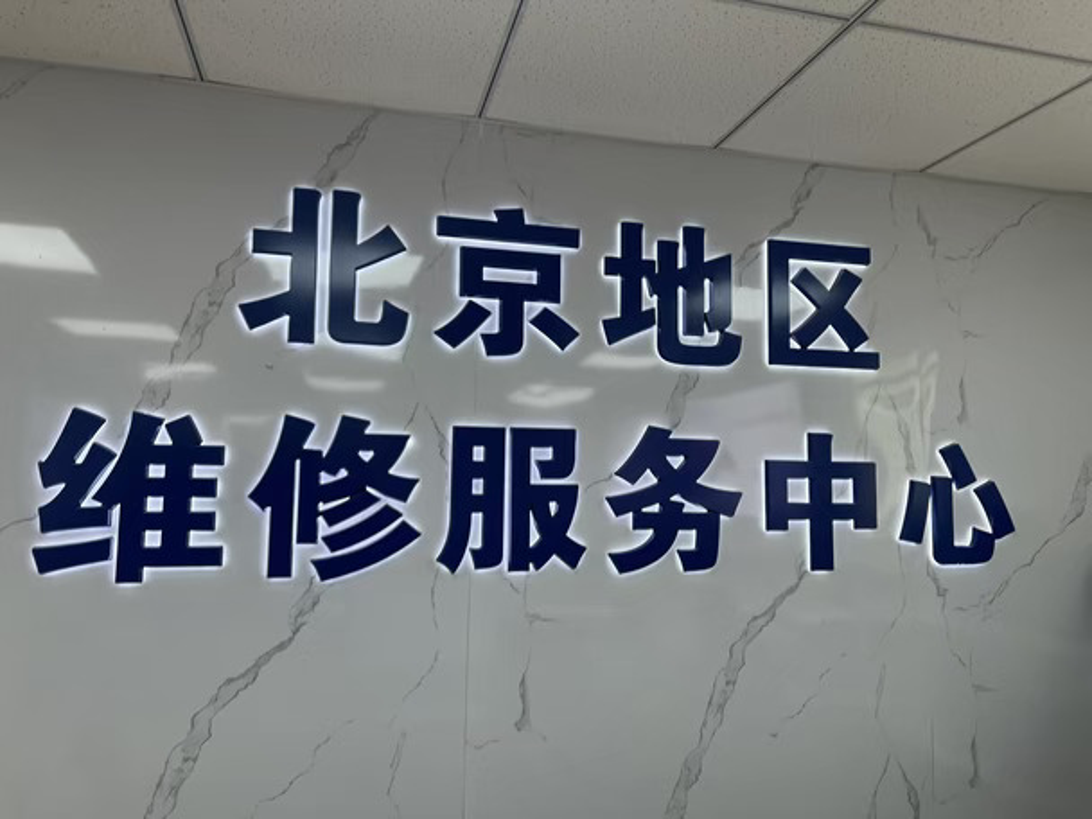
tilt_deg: +2.6
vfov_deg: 53.1
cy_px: 410
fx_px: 820
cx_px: 546
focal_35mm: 26
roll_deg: -0.9
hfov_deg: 67.3
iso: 32
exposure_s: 1/113
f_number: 1.5
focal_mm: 5.7
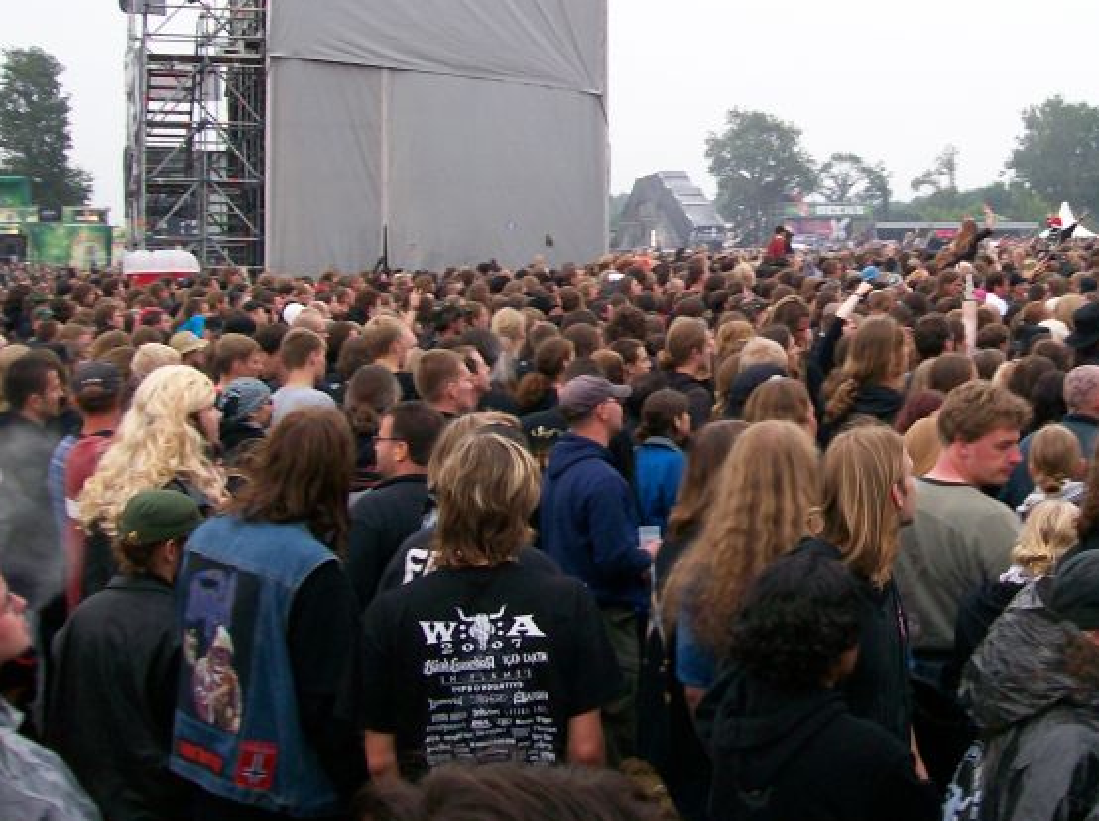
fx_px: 1649
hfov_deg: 36.6
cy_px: 236
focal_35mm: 52
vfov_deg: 27.7
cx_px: 714
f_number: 2.7
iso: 80
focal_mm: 6
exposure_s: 1/80.5
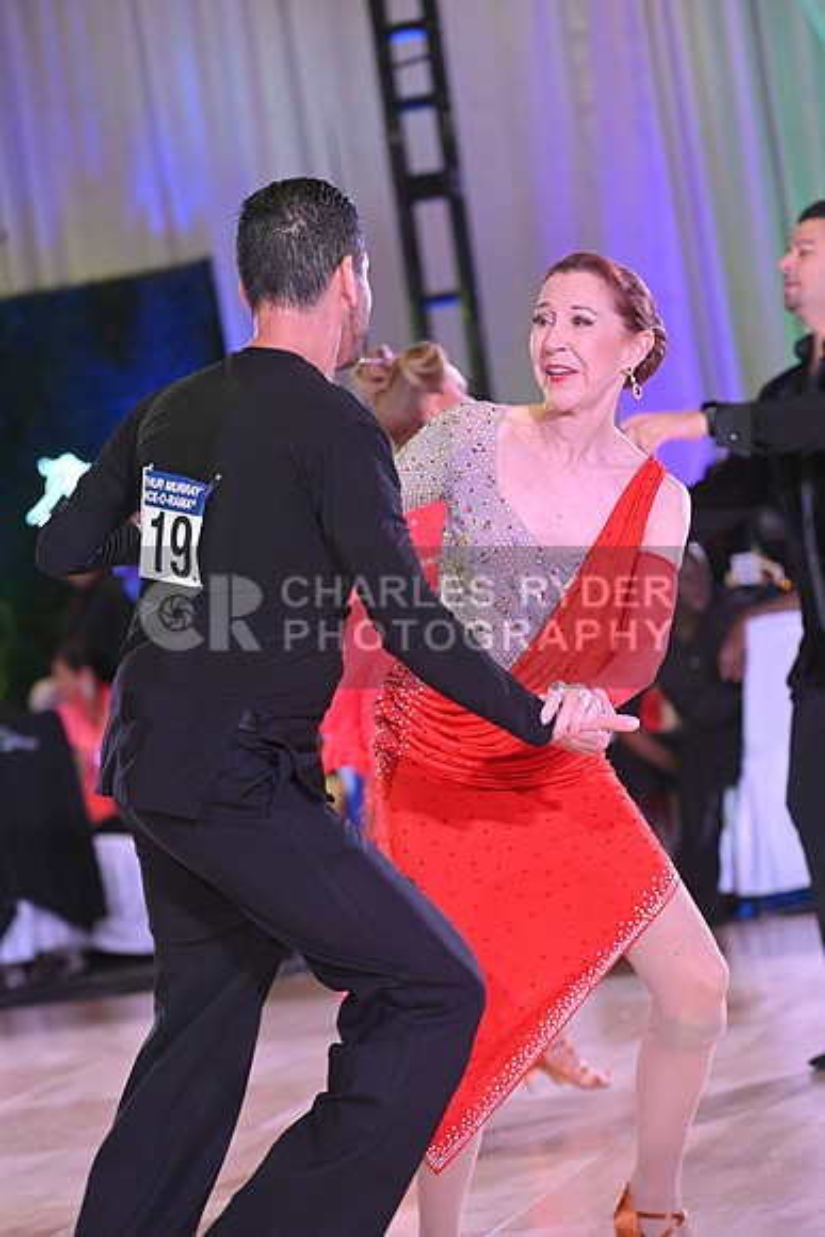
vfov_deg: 16.4
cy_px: 618
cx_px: 412
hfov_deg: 11.0
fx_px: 4294
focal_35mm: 125
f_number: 4.5
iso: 3200
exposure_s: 1/400
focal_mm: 125
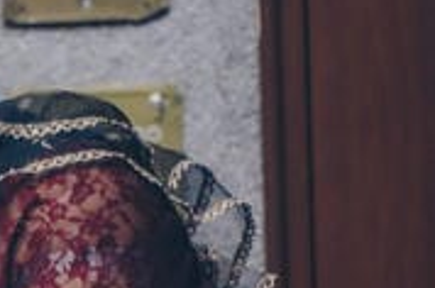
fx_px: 6115
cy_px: 222
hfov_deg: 3.9
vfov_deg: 2.7
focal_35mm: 507
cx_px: -1019
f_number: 2.8
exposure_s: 1/200
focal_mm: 75
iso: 500
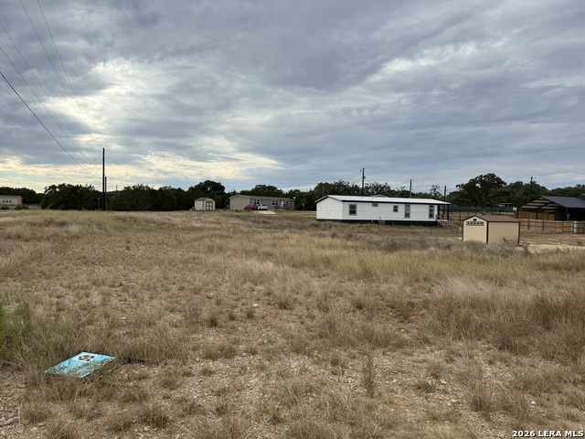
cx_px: 292
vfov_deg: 56.8
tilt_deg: -0.6
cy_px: 220
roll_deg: -1.1
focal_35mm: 24
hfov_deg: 71.6
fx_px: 406
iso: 80
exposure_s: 1/4405
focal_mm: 6.76
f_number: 1.78
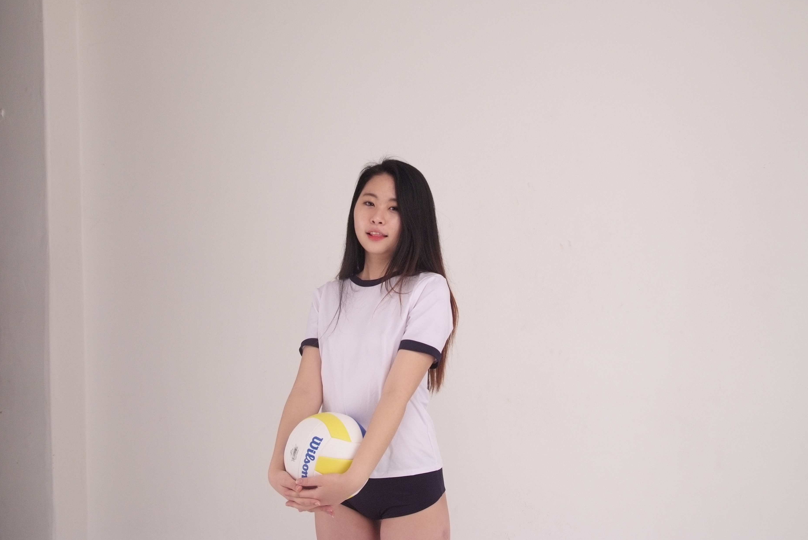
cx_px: 377
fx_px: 1011
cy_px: 231
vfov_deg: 29.9
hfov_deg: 43.5
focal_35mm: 45
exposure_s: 1/160
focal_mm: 26
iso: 640
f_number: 5.6
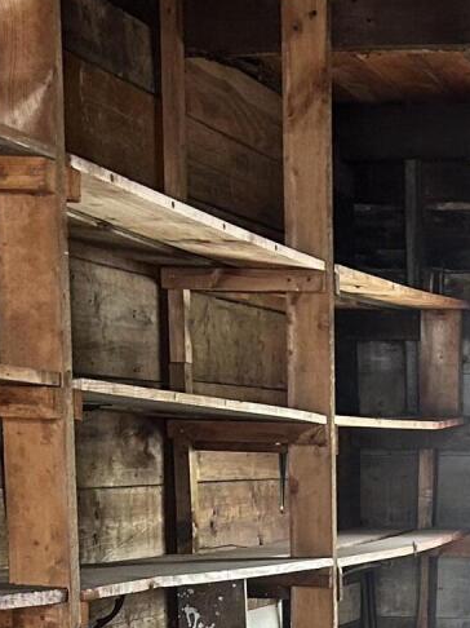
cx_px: 585
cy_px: 868
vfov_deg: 17.0
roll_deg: -0.6
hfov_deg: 13.4
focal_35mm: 107
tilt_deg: -10.9
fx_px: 1939
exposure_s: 1/60
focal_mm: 5.7
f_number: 1.5
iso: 125
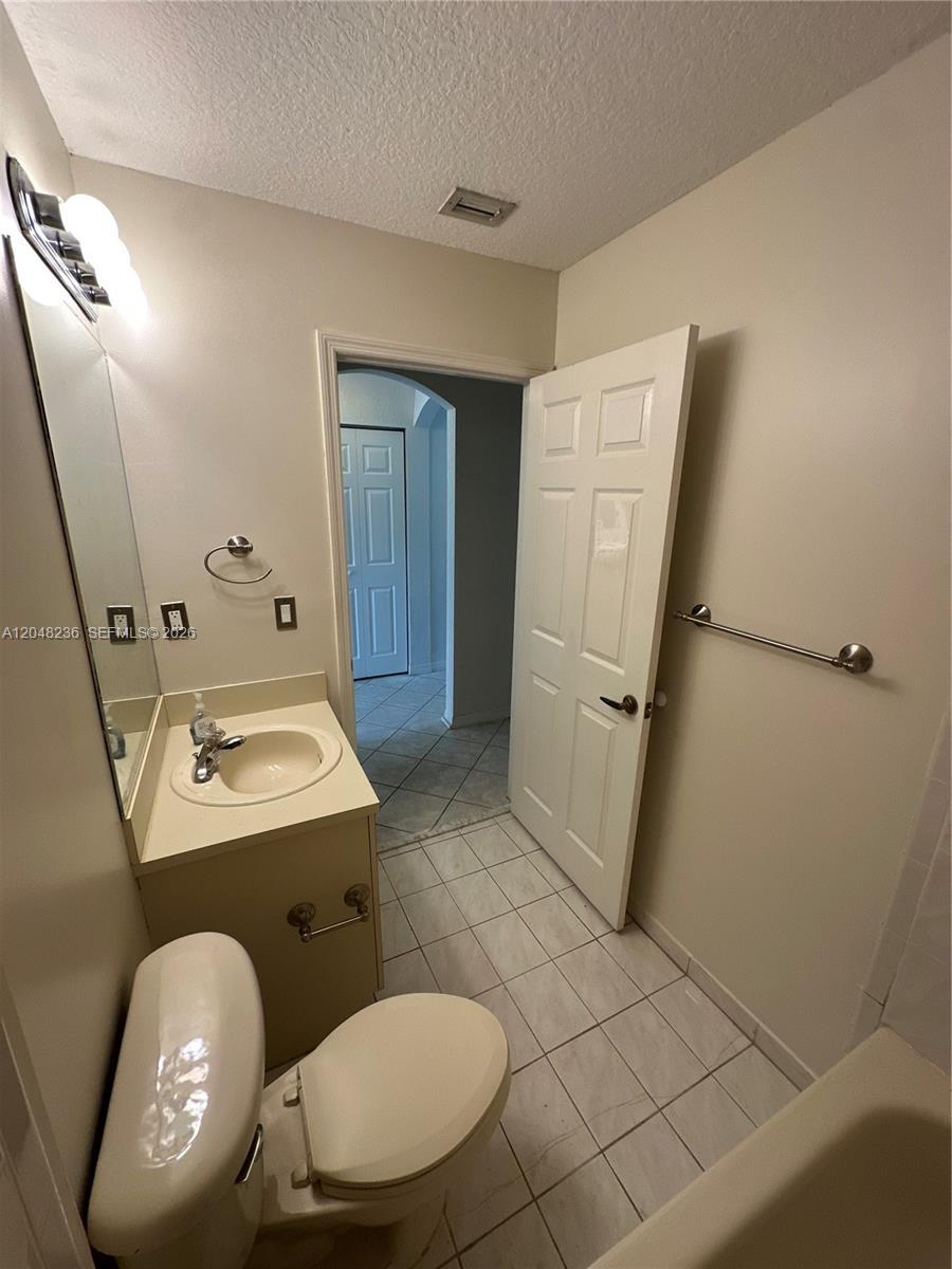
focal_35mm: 14
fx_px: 513
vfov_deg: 102.1
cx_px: 476
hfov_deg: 85.7
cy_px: 634
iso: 250
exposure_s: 1/120
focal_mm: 2.22
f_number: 2.2
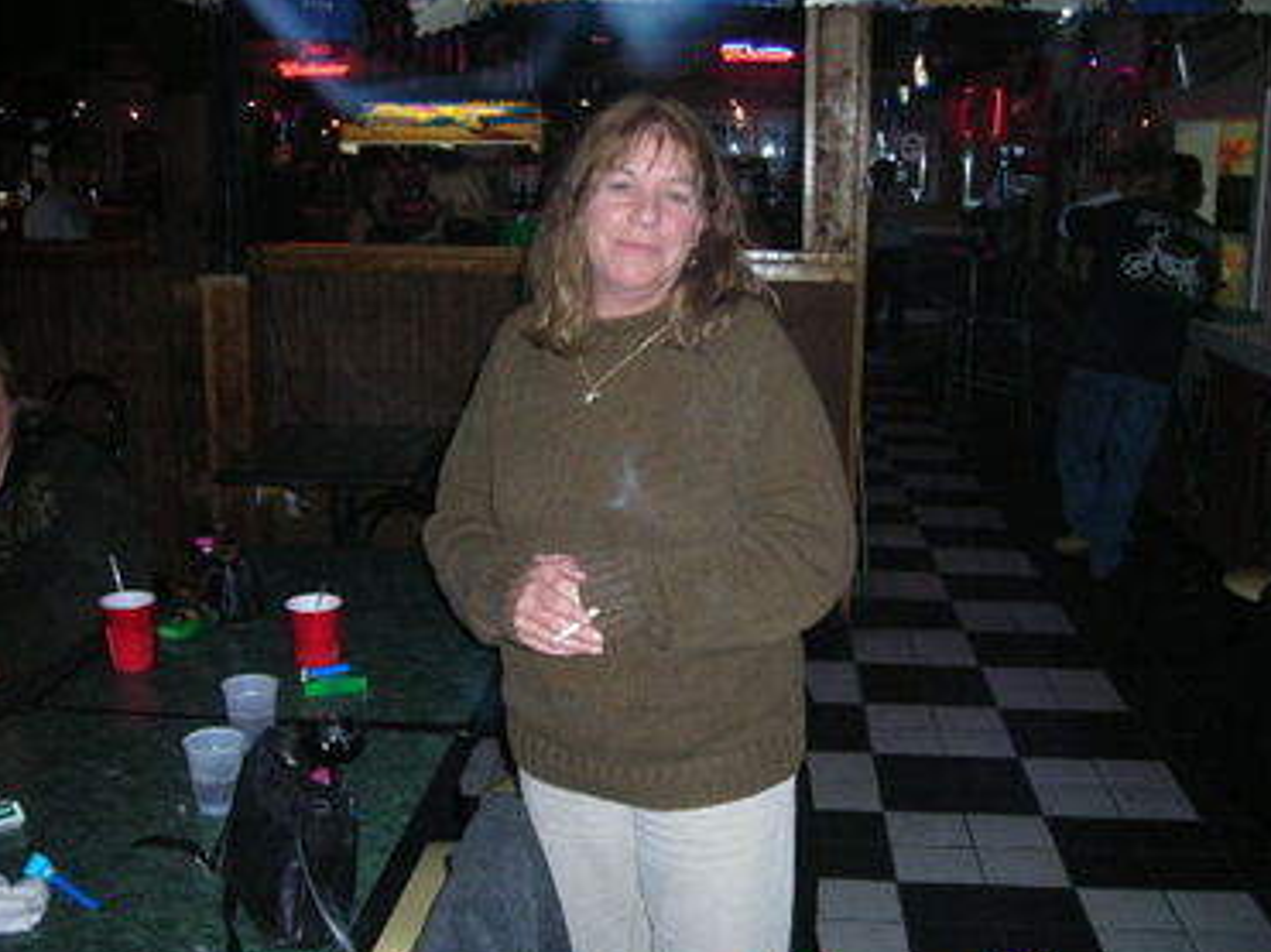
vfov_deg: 35.1
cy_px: 503
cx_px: 651
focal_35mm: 41
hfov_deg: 45.8
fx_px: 1505
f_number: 3.2
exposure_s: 1/60.1
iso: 200
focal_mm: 6.3
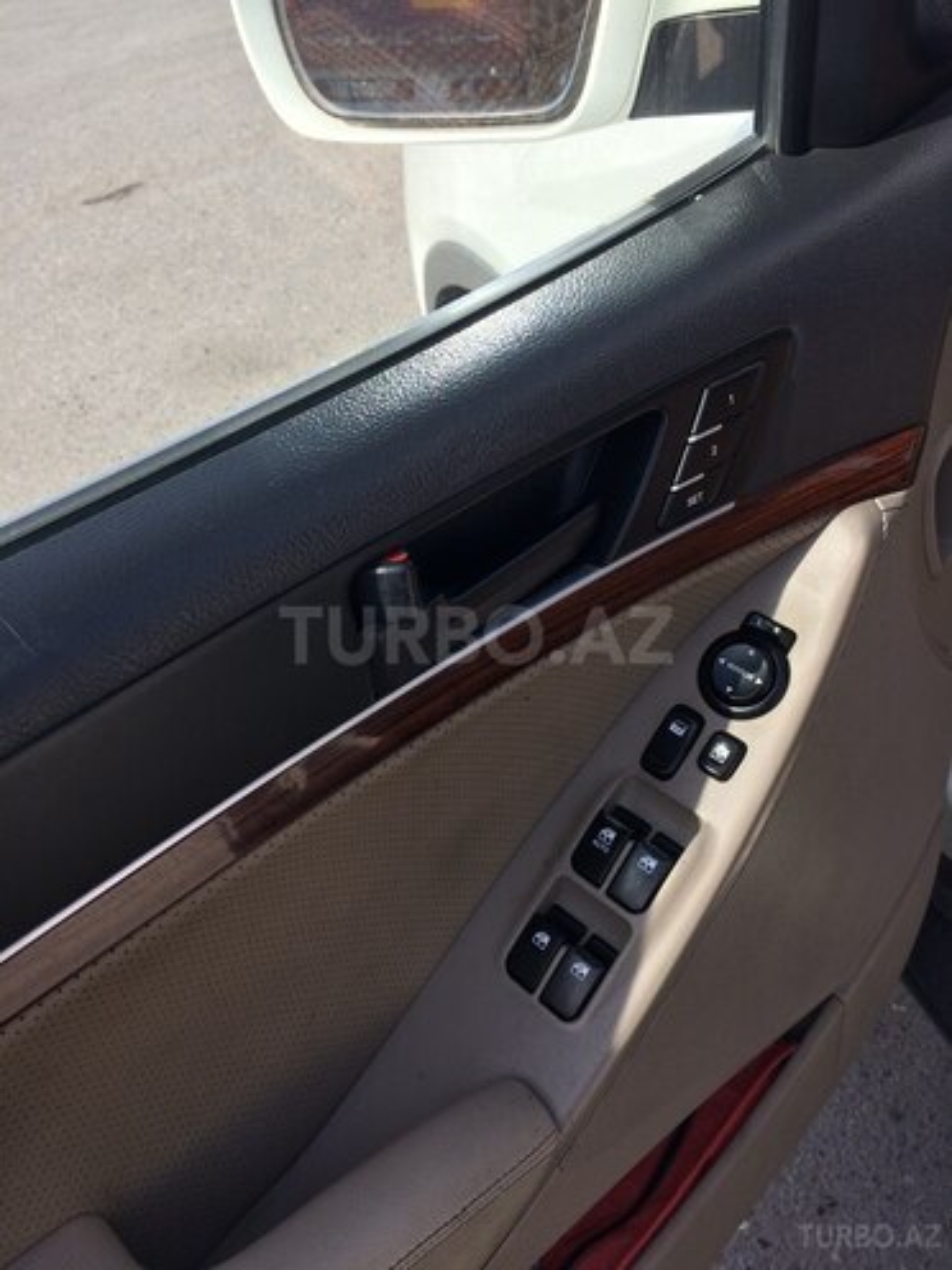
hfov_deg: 48.2
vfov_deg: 61.7
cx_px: 476
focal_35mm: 29
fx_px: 1063
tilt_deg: -43.2
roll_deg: +17.1
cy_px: 635
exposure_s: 1/1140
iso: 32
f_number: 2.2
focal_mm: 4.15
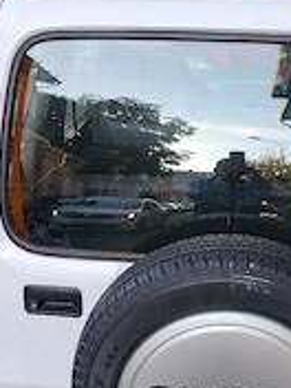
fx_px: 740
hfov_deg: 22.0
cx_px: 220
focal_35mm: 66
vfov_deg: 28.2
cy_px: 357
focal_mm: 4.22
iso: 50
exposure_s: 1/133
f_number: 1.8
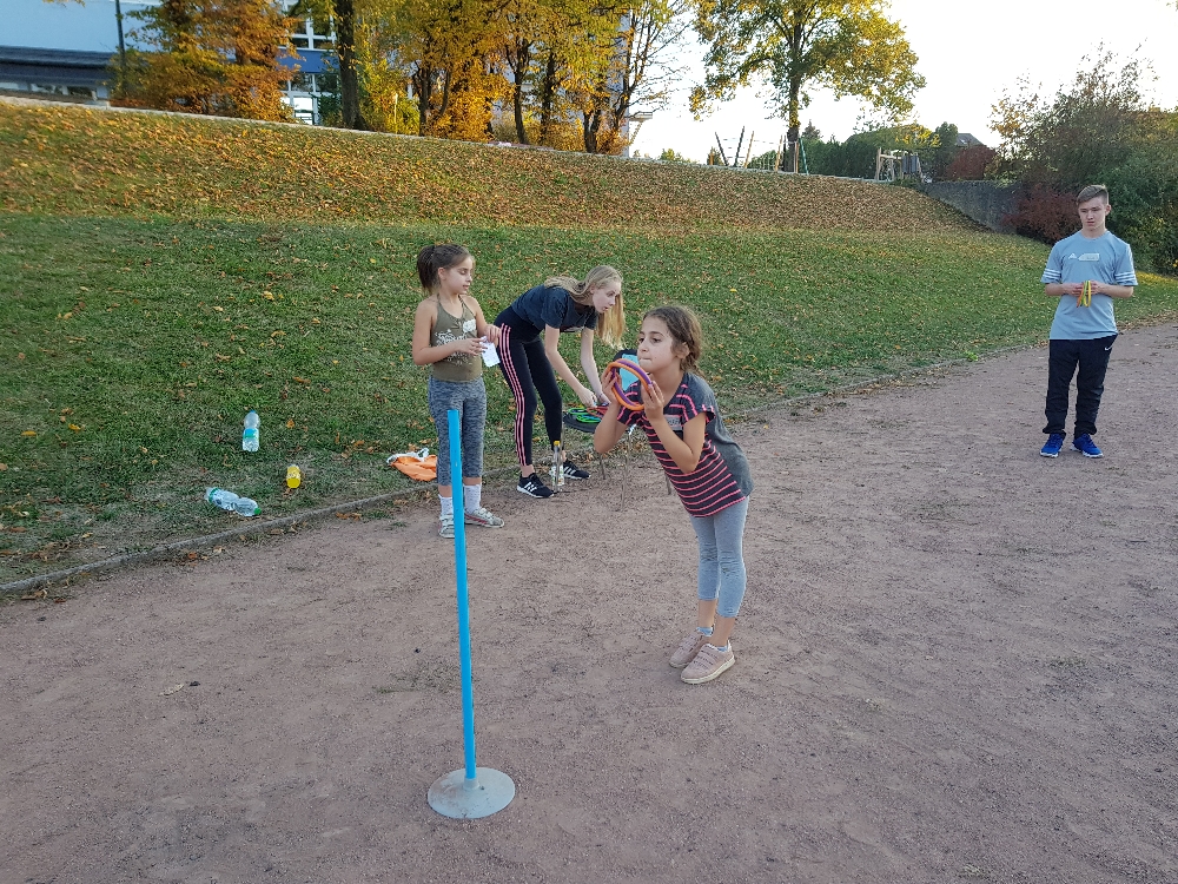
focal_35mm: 26
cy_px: 442
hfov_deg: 67.3
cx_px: 589
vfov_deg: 53.1
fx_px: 885
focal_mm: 4.2
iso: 50
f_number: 1.7
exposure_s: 1/120
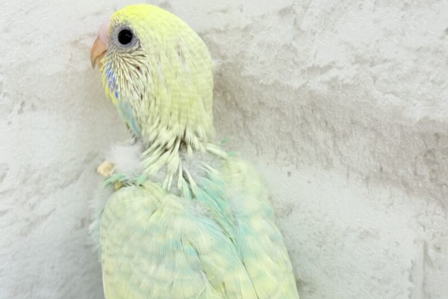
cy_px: 196
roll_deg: -2.5
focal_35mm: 82
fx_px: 1021
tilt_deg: -13.7
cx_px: 274
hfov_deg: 24.7
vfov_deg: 16.6
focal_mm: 5.96
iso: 32
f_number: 1.6
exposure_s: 1/50
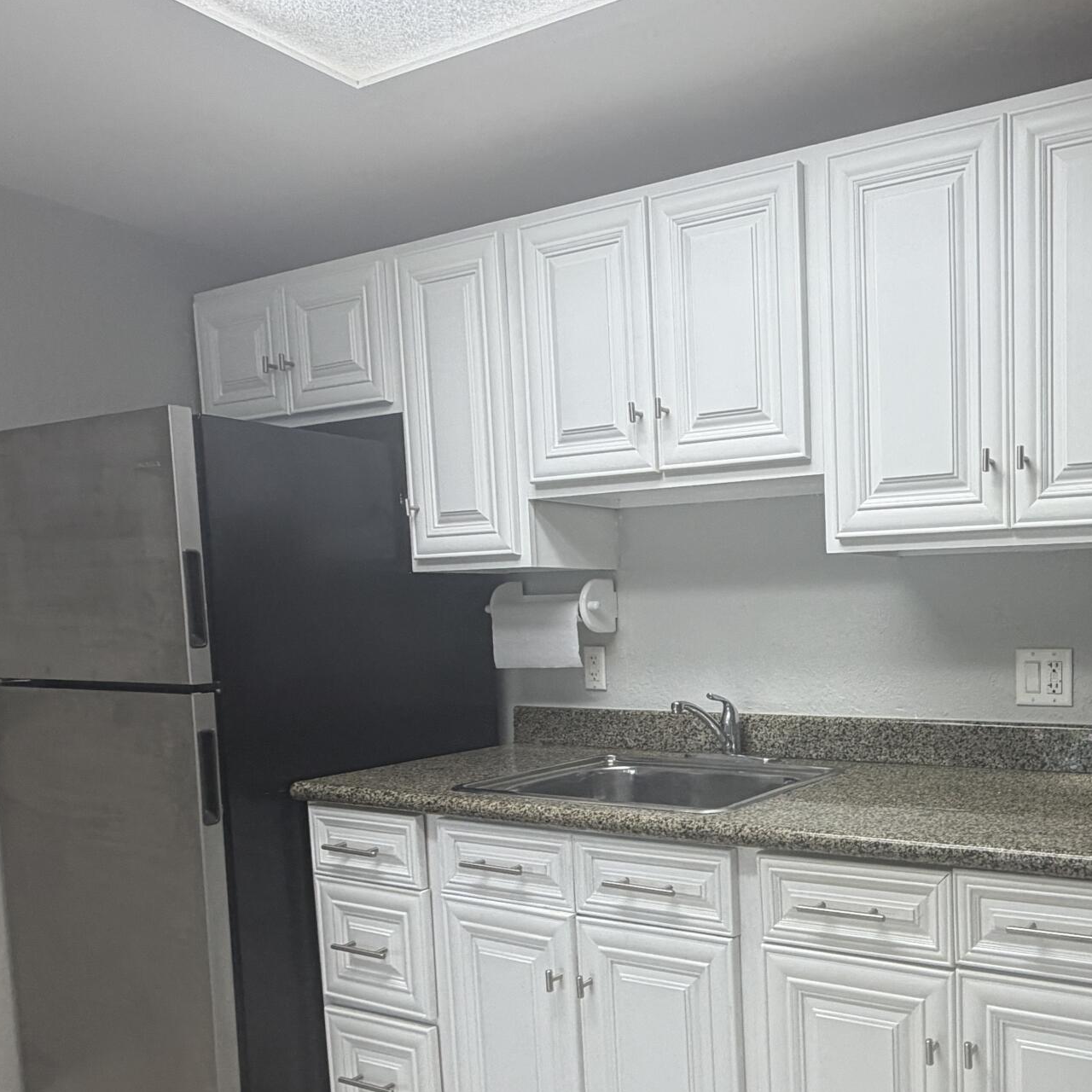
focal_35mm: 29
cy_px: 697
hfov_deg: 51.5
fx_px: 1035
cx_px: 902
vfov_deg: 54.8
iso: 160
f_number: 2.2
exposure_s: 1/120
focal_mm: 2.22
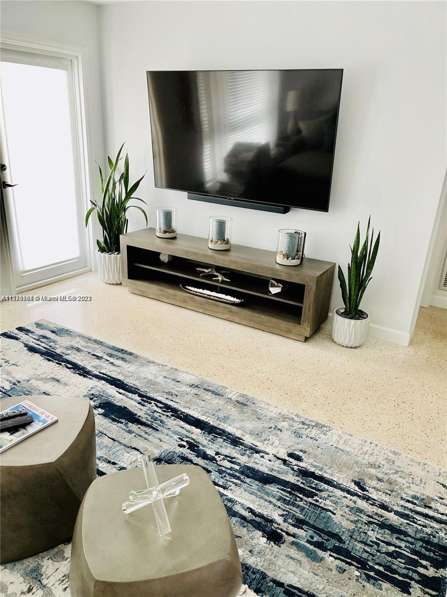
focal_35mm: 26
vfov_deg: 67.3
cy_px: 298
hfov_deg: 53.1
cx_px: 224
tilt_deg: -21.6
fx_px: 448
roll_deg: -2.9
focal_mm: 5.1
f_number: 1.6
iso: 160
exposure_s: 1/60
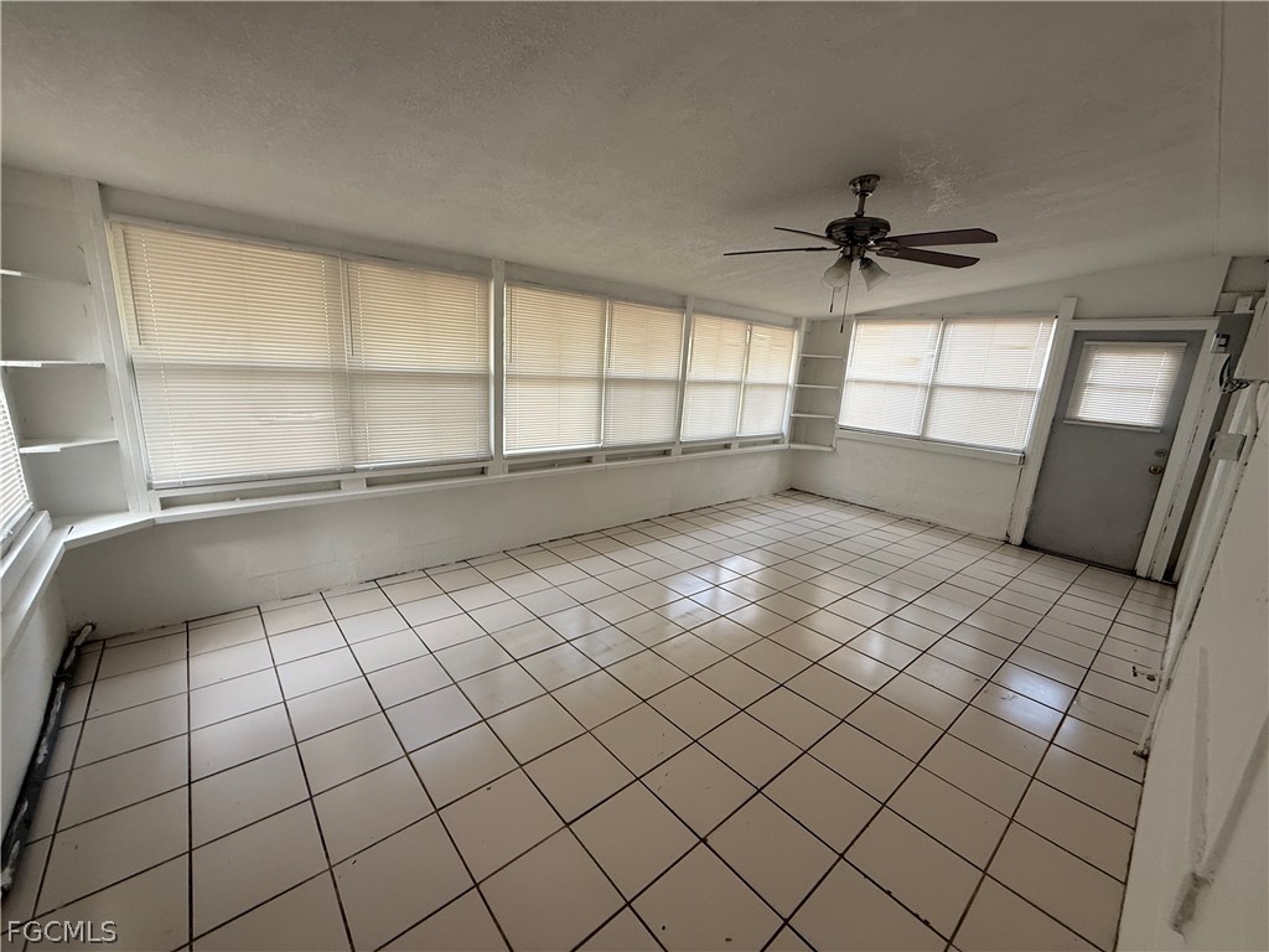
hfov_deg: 102.1
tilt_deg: -12.7
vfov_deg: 85.7
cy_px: 476
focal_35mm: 14
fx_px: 513
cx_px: 634
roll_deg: -3.8
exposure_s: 1/99
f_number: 2.2
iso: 125
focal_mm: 2.22
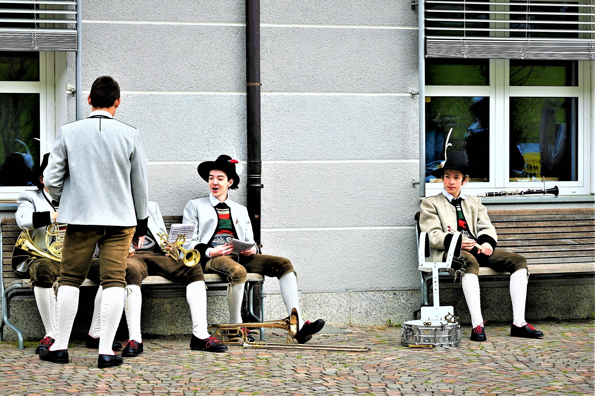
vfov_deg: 14.7
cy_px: 198
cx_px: 298
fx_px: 1536
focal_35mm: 93
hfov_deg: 21.9
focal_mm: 93
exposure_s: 1/100
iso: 100
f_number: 8
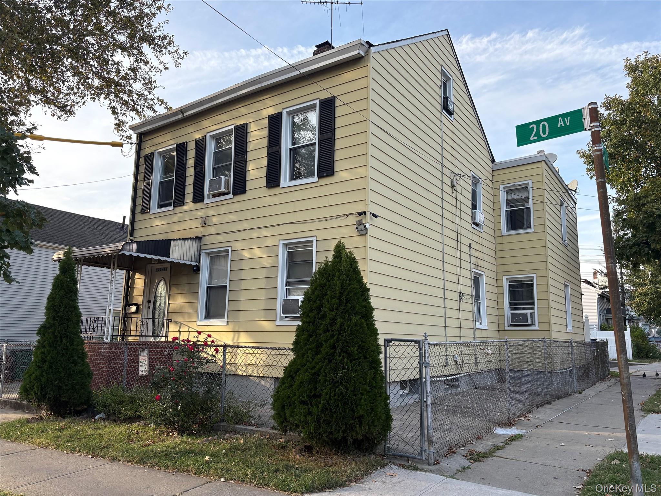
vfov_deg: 53.1
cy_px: 248
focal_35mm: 26
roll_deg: -0.8
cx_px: 330
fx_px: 496
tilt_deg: +9.6
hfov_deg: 67.3
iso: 64
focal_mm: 5.96
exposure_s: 1/907
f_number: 1.6
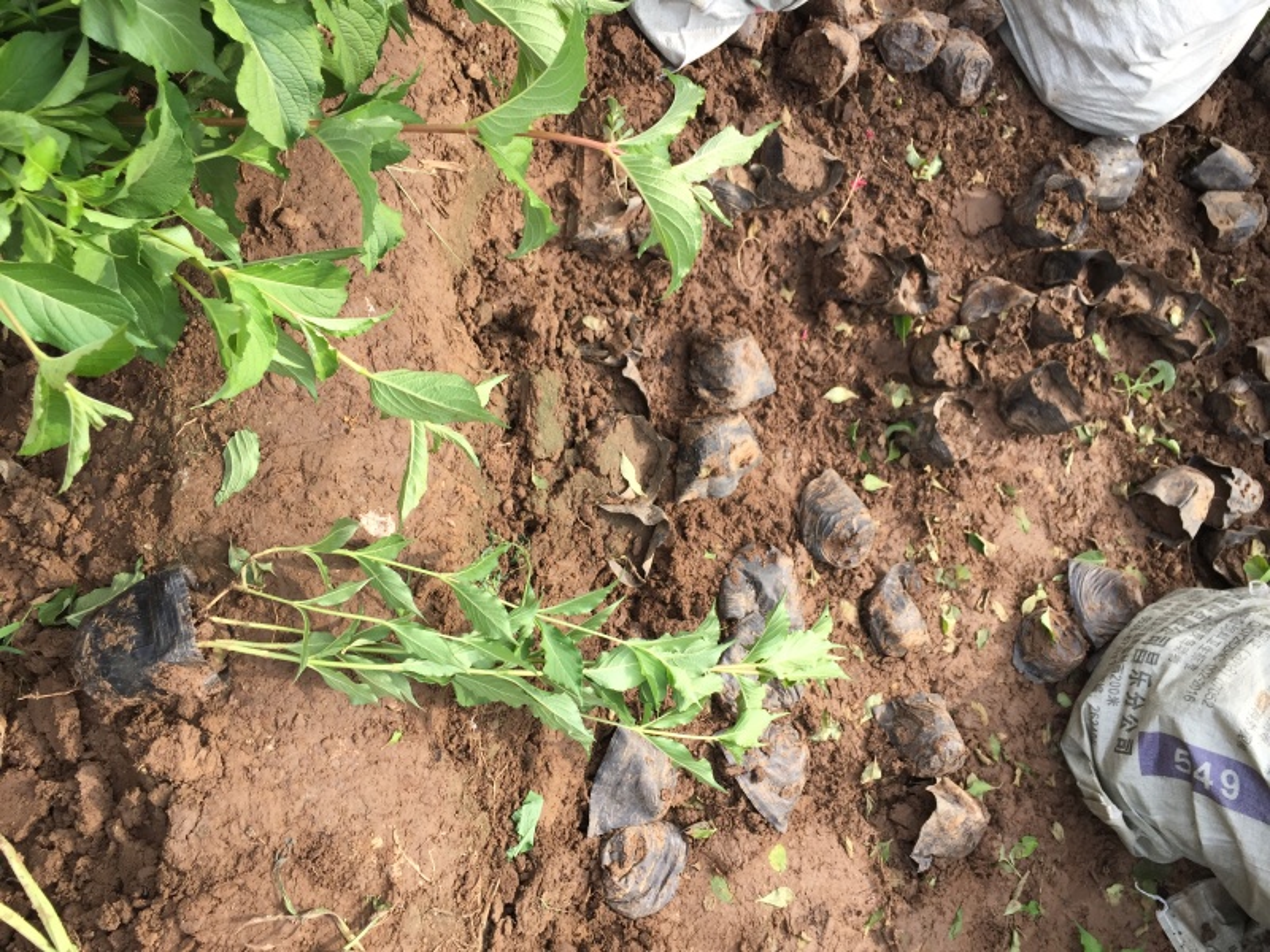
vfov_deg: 48.2
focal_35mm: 29
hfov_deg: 61.7
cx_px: 635
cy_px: 476
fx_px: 1064
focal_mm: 4.15
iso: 32
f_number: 2.2
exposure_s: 1/534
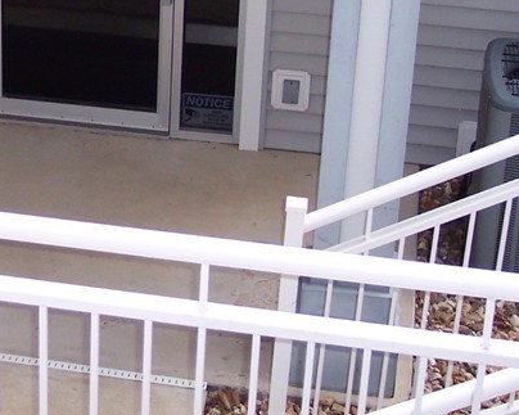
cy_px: 18
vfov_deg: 16.1
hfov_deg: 19.8
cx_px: 1
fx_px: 1444
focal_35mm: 94
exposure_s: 1/350
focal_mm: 8
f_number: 2.8
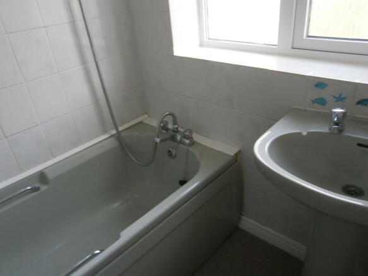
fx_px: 276
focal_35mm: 26
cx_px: 184
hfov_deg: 67.3
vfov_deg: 53.0
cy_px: 138
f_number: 2.8
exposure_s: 1/50
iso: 80
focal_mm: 4.7
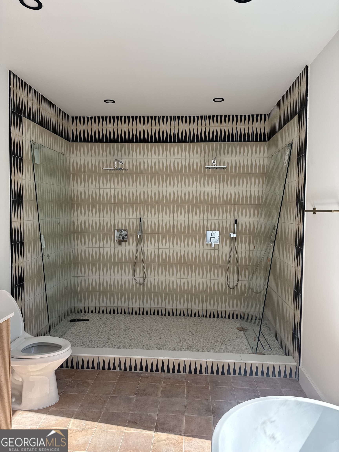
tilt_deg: -3.0
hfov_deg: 56.8
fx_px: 313
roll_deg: -0.4
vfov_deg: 71.6
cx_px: 170
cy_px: 226
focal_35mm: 24
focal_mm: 6.76
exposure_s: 1/433
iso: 80
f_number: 1.78
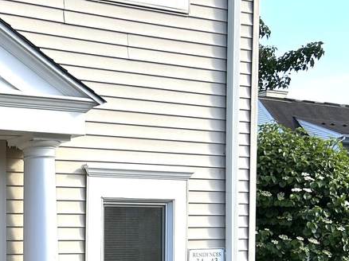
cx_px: -91
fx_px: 766
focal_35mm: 76
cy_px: 299
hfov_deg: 23.1
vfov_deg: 18.5
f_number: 1.5
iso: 50
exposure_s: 1/1266
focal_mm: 5.7
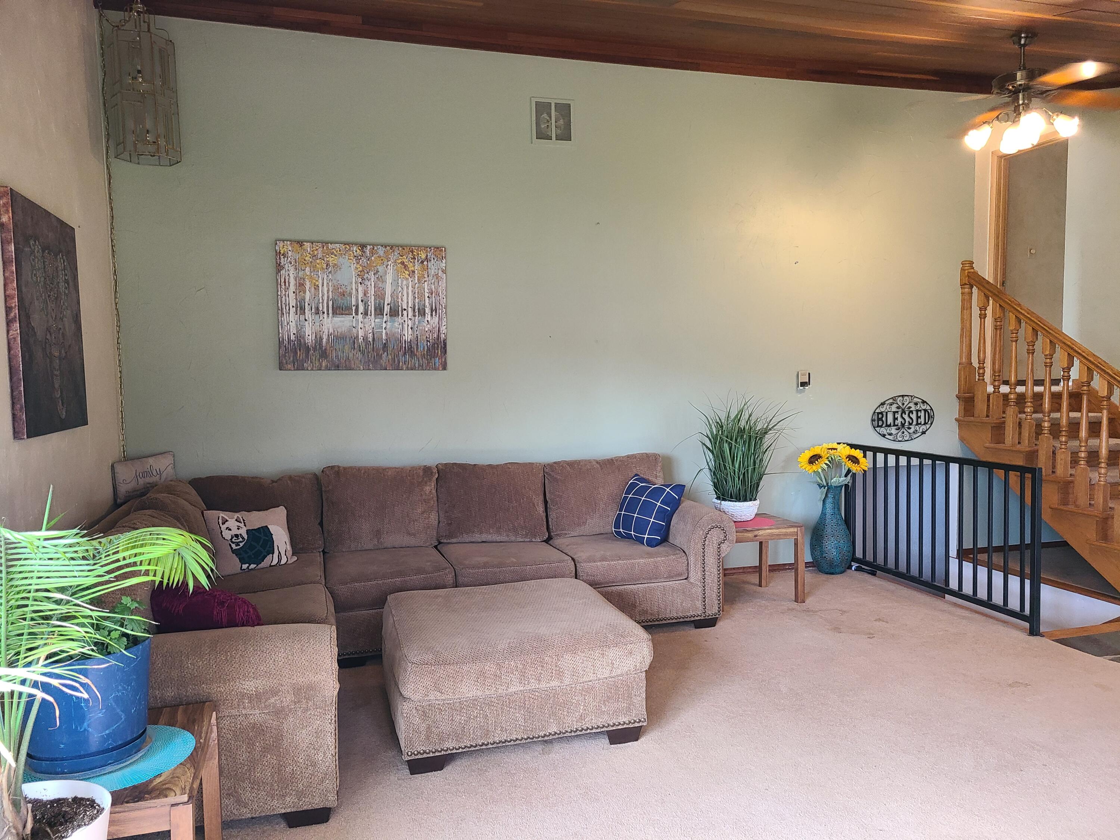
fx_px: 841
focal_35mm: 26
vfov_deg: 53.1
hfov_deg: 67.3
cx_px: 560
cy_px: 420
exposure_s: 1/40
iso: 200
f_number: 1.8
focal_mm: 5.4
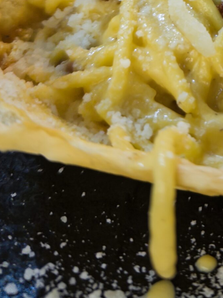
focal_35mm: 68
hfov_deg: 20.2
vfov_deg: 24.3
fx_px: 584
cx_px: 270
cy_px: -109
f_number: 1.78
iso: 160
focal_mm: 6.76
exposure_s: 1/53
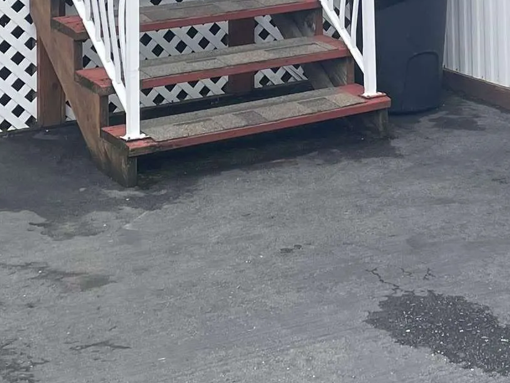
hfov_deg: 20.1
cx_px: 380
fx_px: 1430
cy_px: -192
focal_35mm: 97
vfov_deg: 14.3
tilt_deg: -0.2
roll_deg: +0.7
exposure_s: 1/1335
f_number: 1.6
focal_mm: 4.2
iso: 50
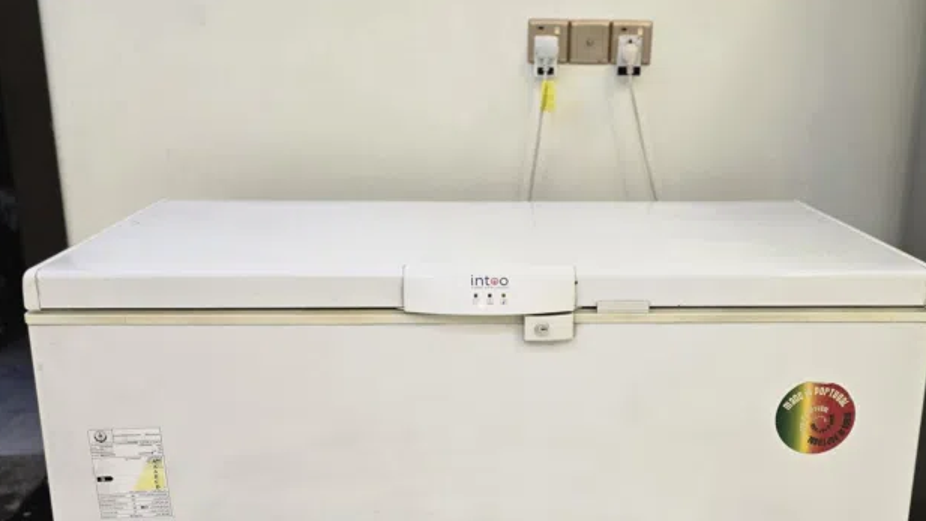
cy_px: 185
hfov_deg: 71.9
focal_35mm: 26
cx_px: 476
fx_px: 638
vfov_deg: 43.9
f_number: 1.7
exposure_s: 1/101
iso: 200
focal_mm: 6.3
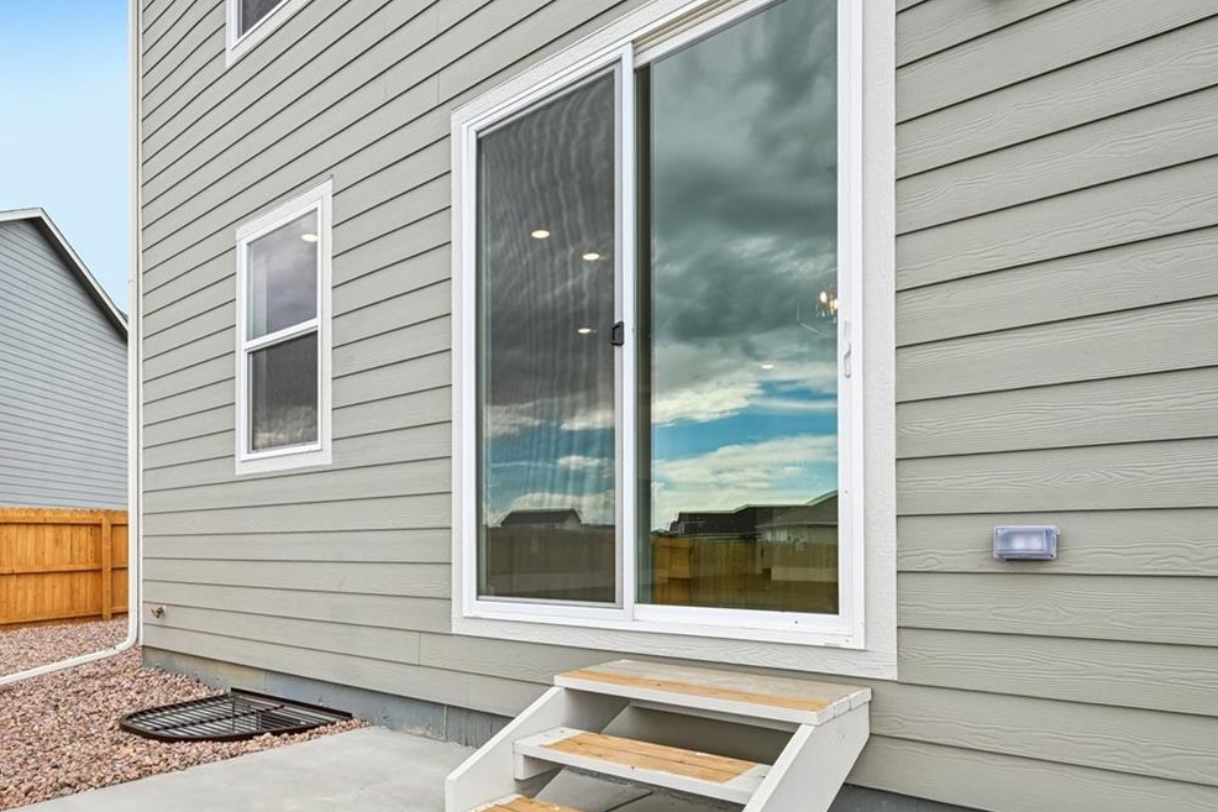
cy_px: 533
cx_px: 443
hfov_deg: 74.6
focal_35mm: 23
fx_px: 778
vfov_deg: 54.1
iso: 64
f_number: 9
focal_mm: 14
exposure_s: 1/40
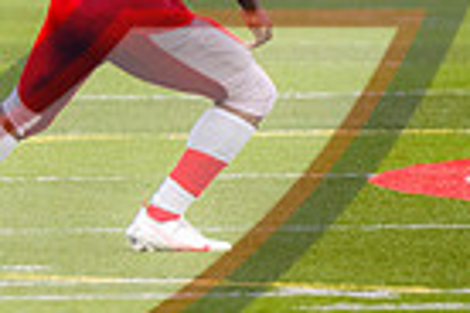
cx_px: -266
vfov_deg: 1.1
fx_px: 16449
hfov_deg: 1.6
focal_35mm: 1260
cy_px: -165
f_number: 2.8
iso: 2000
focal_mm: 200
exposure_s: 1/2000
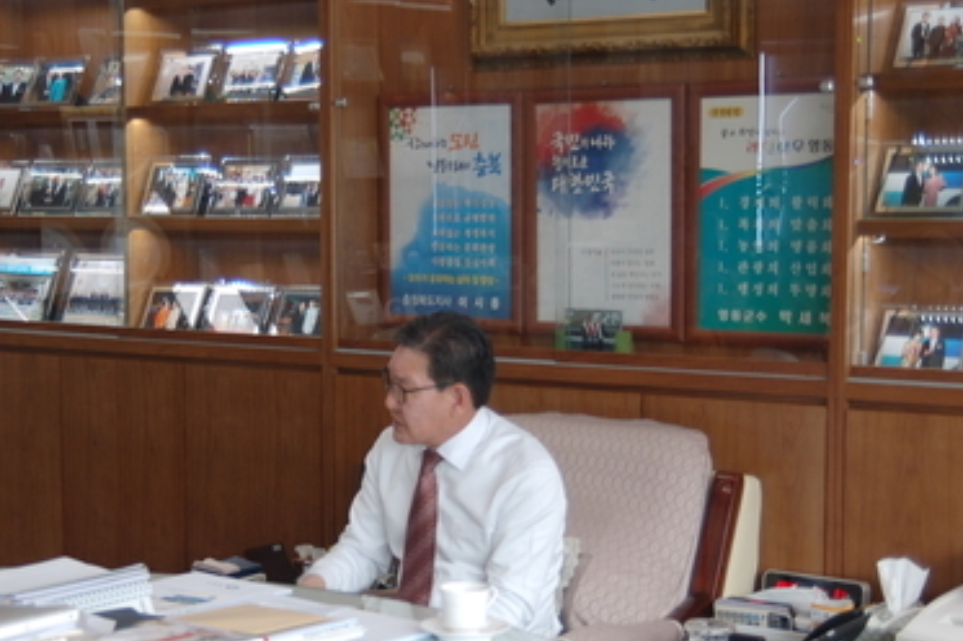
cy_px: 434
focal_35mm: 74
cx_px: 305
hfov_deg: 27.2
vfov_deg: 18.4
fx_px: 1975
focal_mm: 27
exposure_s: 1/125
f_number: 2.8
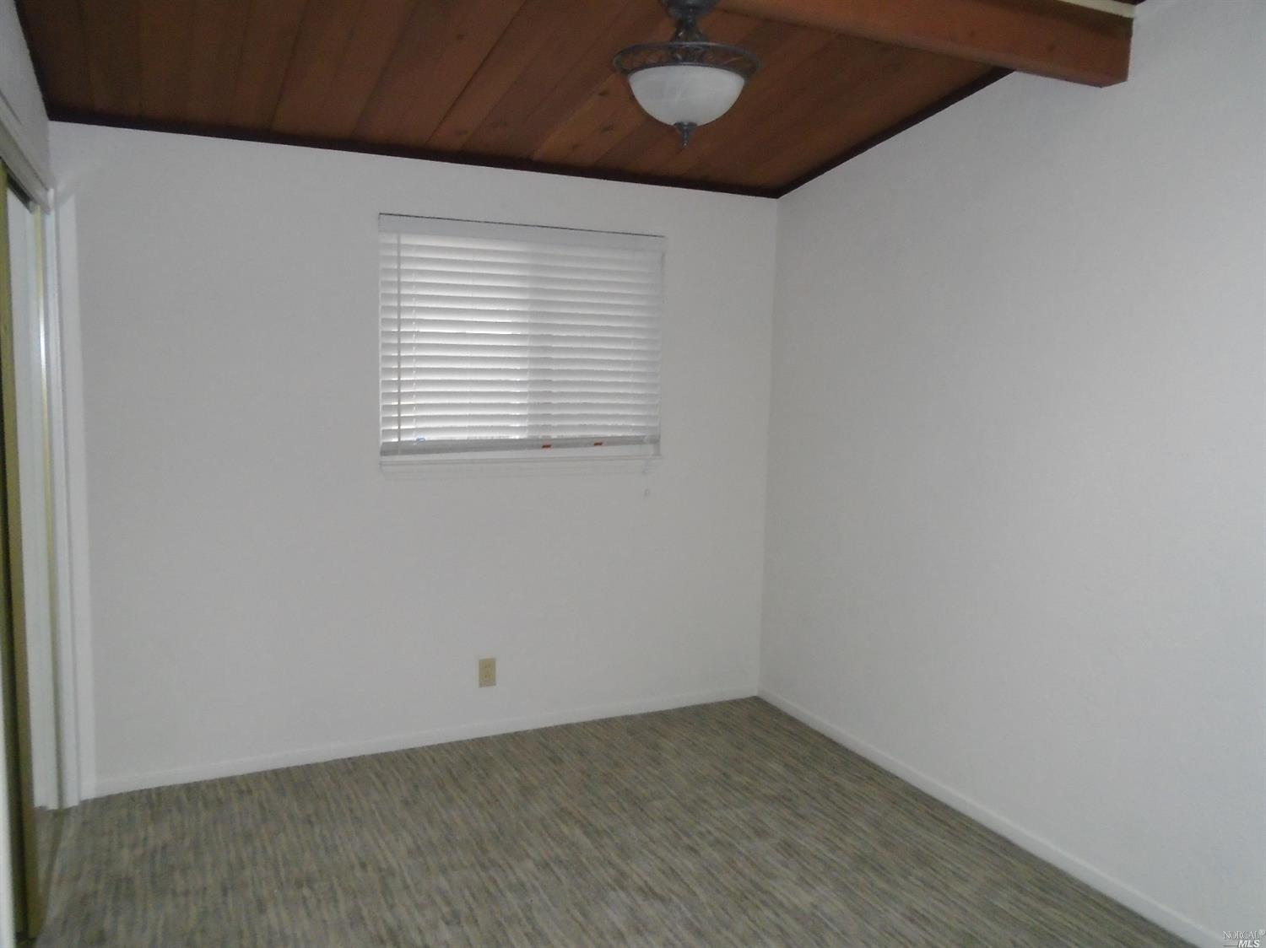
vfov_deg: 53.0
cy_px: 474
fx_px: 951
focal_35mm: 26
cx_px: 633
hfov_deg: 67.3
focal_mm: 4.6
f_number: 3.2
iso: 400
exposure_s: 1/30
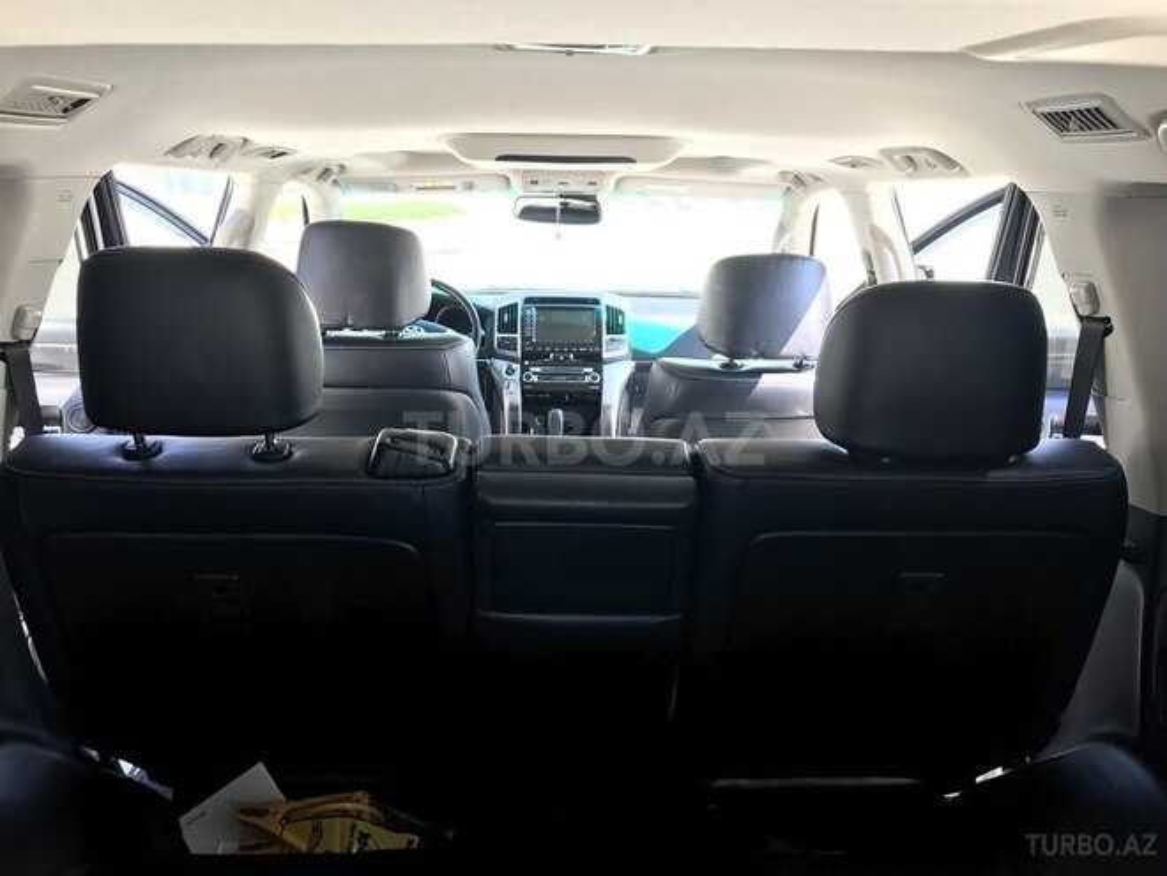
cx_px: 584
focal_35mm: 28
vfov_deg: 49.7
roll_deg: +1.8
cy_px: 438
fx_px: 944
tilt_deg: -17.3
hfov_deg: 63.4
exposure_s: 1/140
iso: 20
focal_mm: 3.99
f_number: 1.8
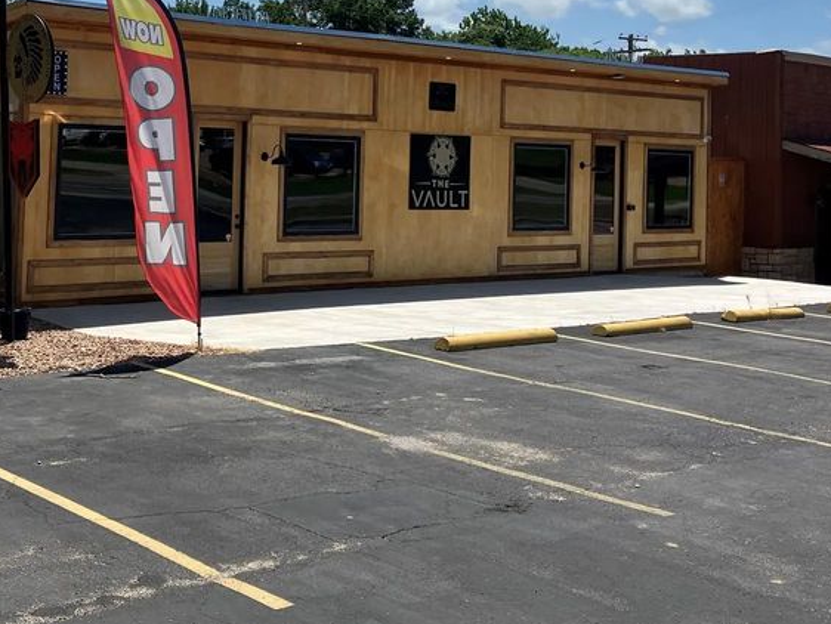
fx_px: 1225
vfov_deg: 28.0
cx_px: 223
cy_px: 126
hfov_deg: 36.7
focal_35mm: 51
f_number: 1.8
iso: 32
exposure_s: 1/2825
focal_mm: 3.99
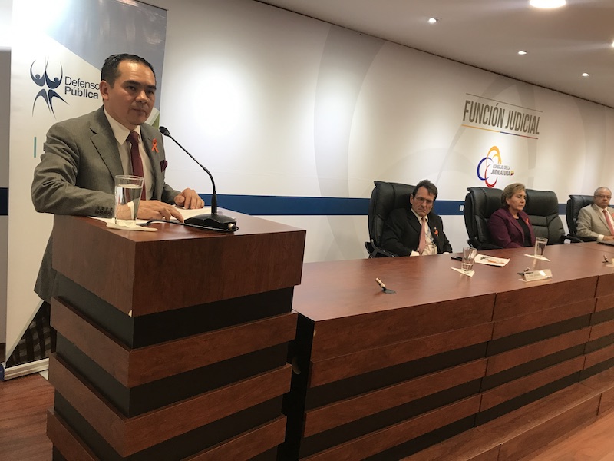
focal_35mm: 28
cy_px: 230
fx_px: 497
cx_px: 307
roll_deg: -6.1
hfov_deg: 63.4
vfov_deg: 49.7
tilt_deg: -8.2
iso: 32
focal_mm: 3.99
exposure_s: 1/30
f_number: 1.8
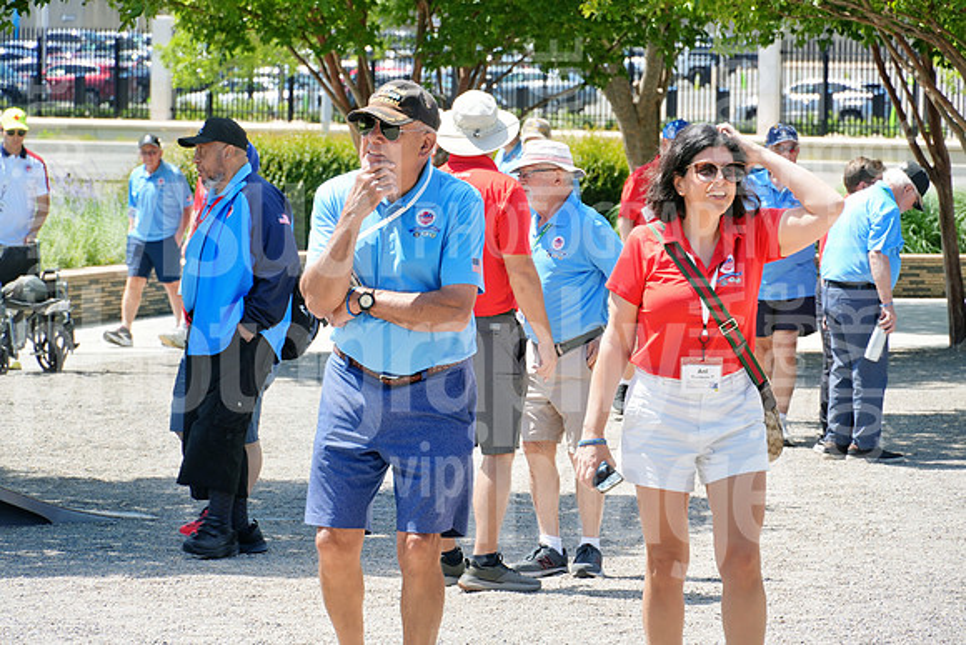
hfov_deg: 10.2
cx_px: 483
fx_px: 5435
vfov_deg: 6.8
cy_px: 322
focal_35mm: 202
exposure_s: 1/160
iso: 200
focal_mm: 135
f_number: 9
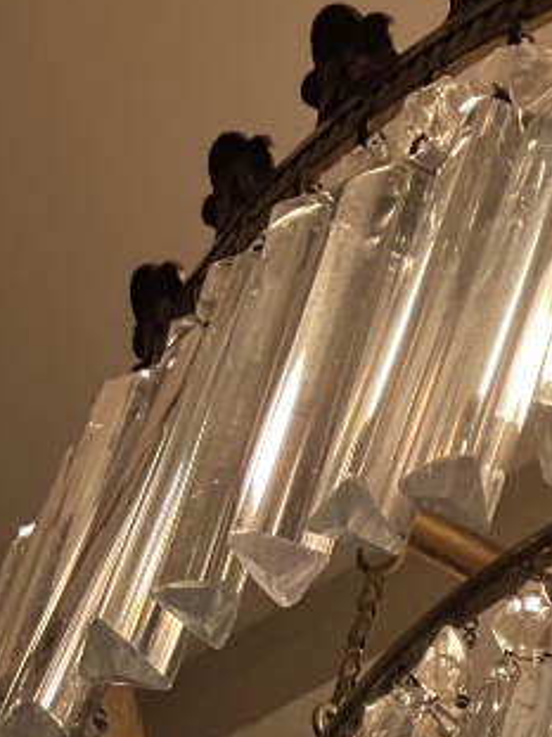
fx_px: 2383
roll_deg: -3.7
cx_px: 1057
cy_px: 1237
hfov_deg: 12.0
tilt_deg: +37.4
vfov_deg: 15.6
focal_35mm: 112
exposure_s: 1/176
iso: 16
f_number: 1.8
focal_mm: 3
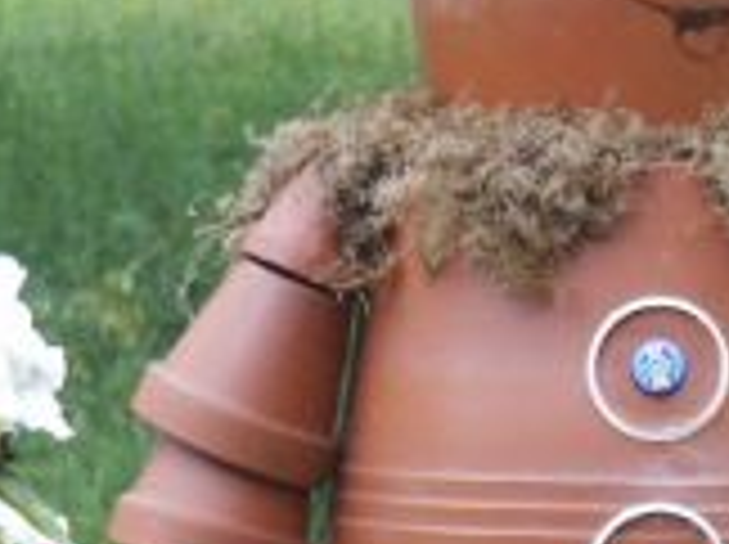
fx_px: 8979
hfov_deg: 4.6
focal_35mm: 427
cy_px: 112
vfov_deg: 3.5
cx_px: 1040
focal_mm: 23.5
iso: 160
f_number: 3.6
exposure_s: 1/90
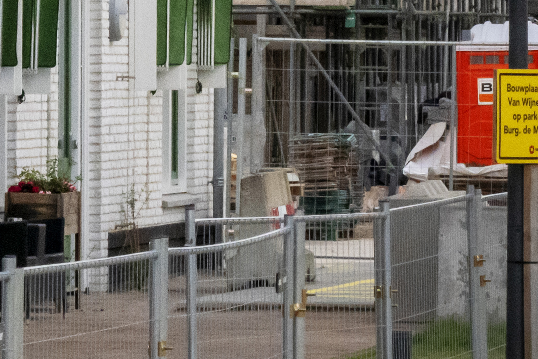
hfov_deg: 3.4
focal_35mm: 606
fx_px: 9056
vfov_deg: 2.3
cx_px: 625
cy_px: -527
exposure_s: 1/1250
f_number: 20
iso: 3200
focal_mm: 120
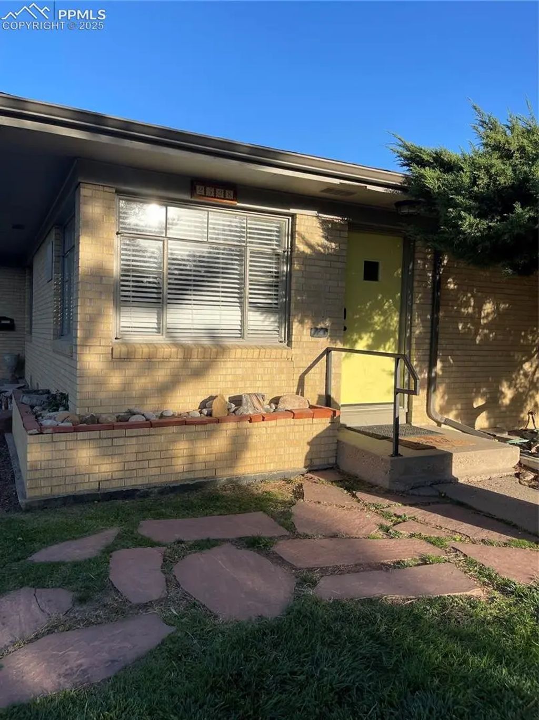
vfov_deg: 69.4
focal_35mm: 25
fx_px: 519
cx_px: 270
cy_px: 360
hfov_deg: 54.8
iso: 32
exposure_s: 1/2012
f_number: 1.6
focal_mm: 5.1
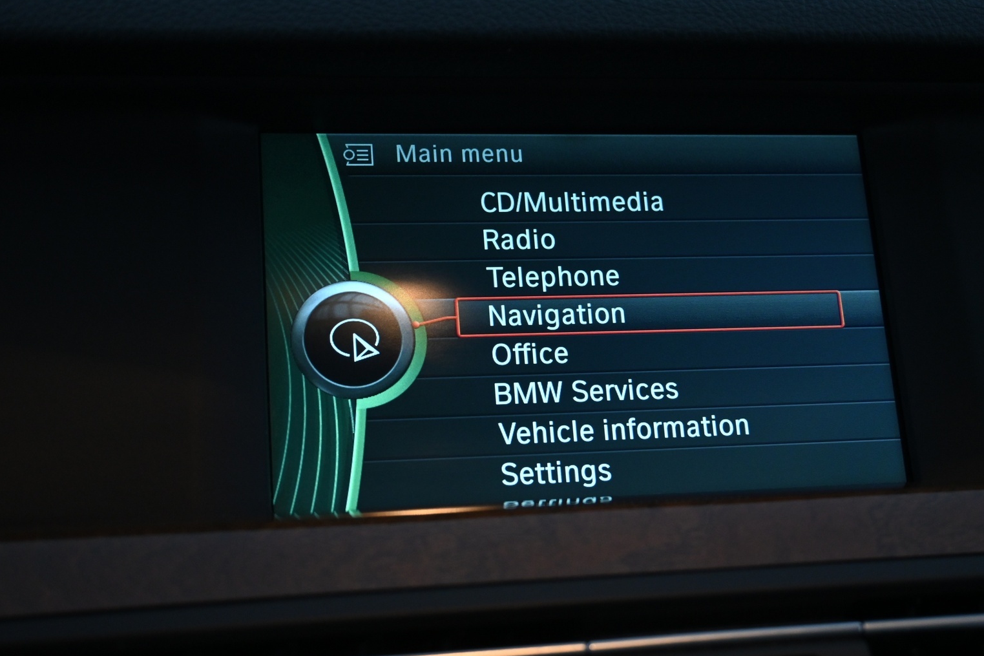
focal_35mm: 50
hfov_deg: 39.4
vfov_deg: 26.8
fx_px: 1374
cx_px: 518
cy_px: 331
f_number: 5
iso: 1250
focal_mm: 31.5
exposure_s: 1/50
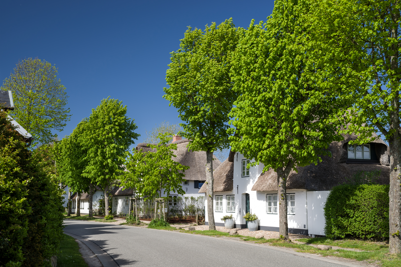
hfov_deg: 45.4
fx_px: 479
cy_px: 134
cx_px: 200
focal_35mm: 43
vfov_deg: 31.2
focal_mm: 43
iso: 160
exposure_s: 1/125
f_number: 8
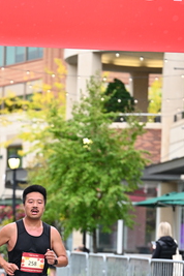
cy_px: 282
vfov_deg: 11.5
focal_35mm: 177
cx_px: 55
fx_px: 1357
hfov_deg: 7.8
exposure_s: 1/1250
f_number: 2.8
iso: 1250
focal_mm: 86
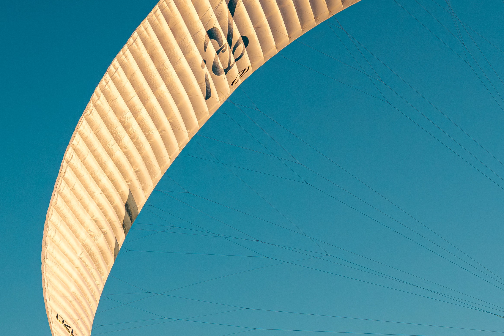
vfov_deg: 12.3
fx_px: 1554
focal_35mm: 111
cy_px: 143
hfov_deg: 18.3
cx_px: 145
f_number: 6.3
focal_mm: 37
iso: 800
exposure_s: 1/2500
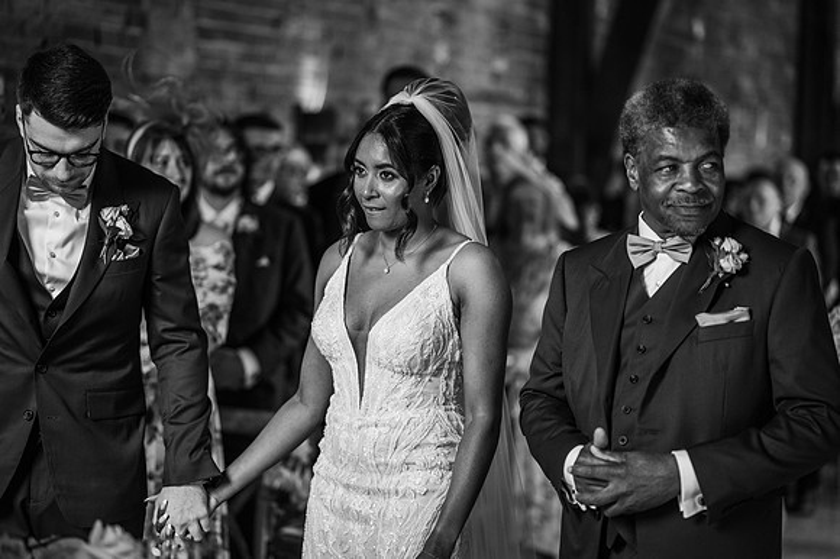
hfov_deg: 23.9
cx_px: 420
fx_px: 1982
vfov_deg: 16.1
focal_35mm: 85
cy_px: 280
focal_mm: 85
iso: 450
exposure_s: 1/200
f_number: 1.8
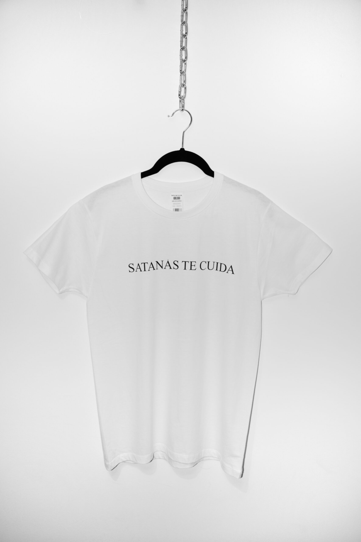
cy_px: 271
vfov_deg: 57.3
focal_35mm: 33
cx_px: 180
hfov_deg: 39.9
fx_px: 497
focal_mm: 22
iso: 400
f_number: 3.8
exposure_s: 1/60
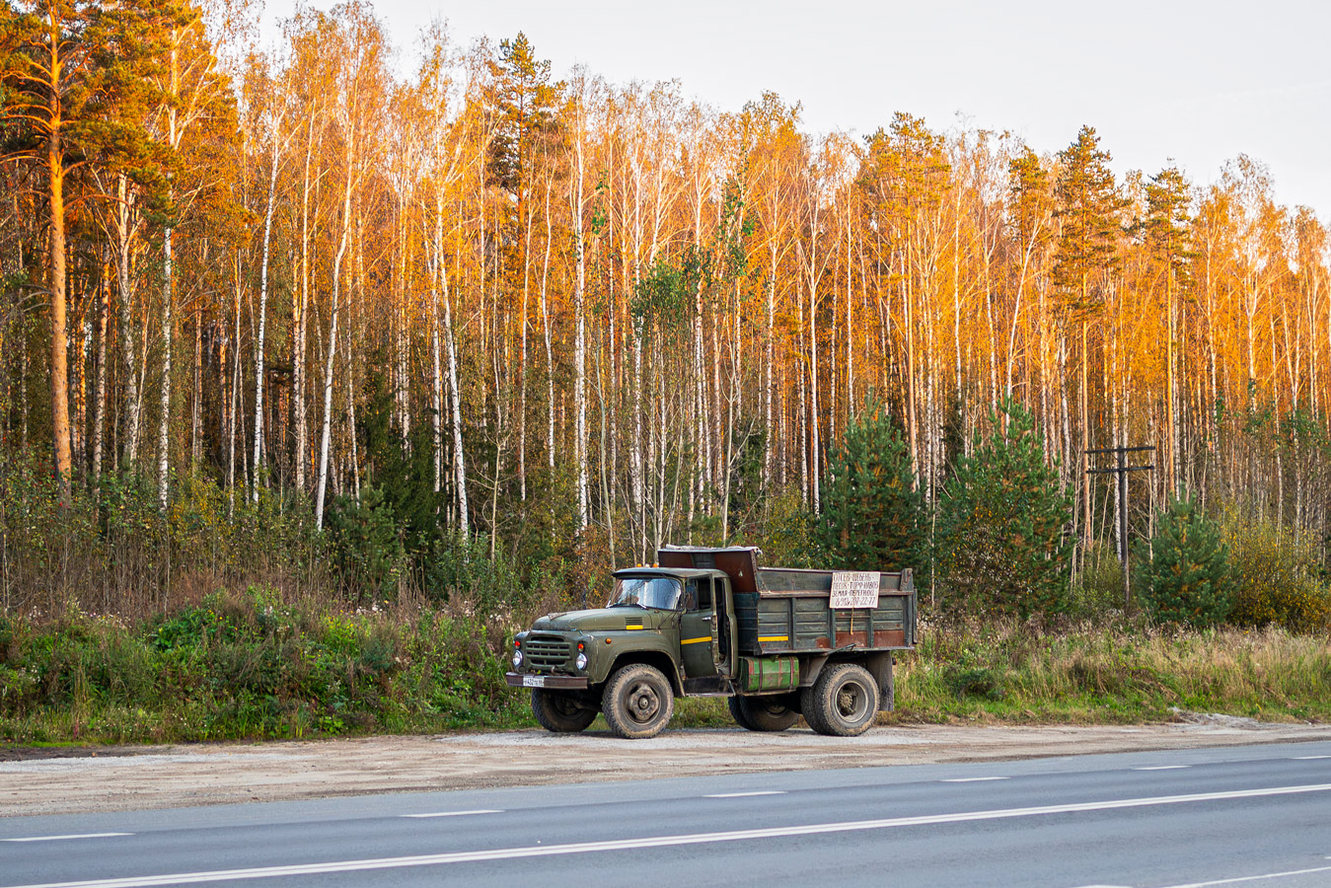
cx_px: 666
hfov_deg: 48.4
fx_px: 1479
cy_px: 444
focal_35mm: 40
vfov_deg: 33.4
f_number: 2
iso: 320
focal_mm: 40
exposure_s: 1/500
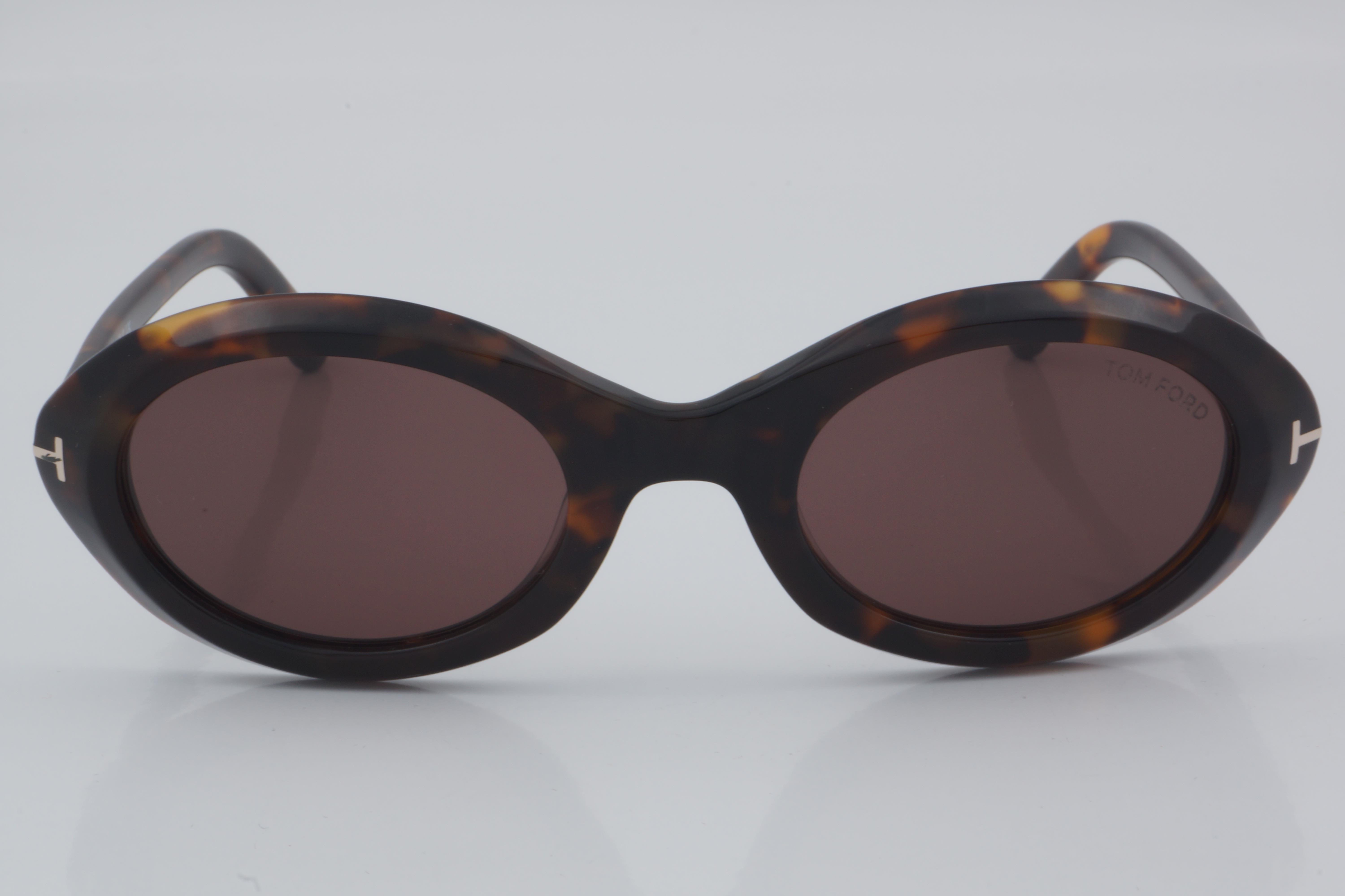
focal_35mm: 82
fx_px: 3082
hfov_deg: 24.6
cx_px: 672
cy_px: 448
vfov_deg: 16.6
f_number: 32
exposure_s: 1/4
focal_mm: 55
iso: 100
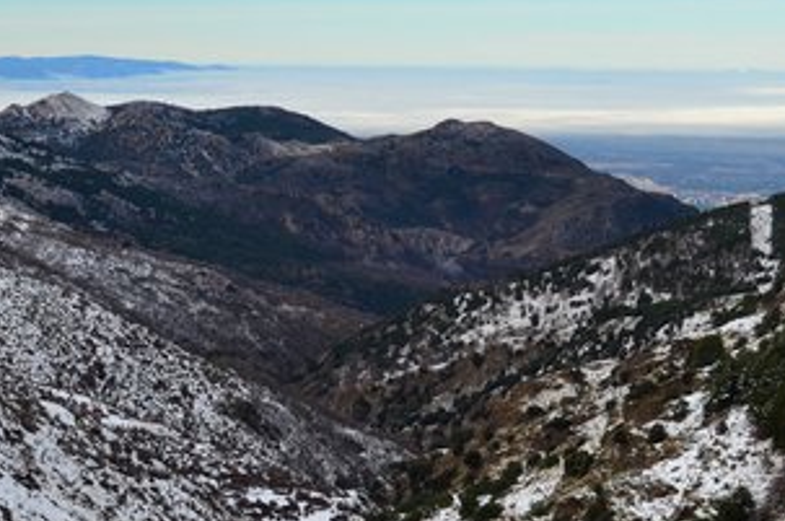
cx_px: 197
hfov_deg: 21.3
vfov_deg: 14.3
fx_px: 2068
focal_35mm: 95
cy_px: 324
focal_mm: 24
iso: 400
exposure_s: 1/500
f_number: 11
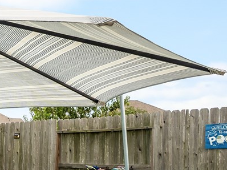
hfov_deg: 18.6
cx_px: -172
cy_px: 156
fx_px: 551
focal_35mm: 84
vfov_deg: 17.3
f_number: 9
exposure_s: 1/100
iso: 200
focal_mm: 16
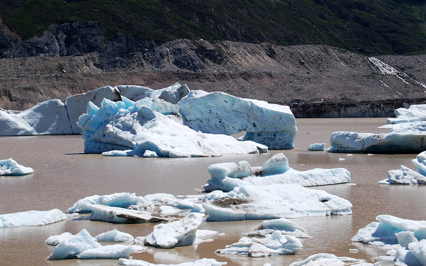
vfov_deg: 14.0
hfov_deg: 22.2
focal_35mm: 94
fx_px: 1086
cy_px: 127
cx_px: 198
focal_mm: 55
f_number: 10
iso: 100
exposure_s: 1/250
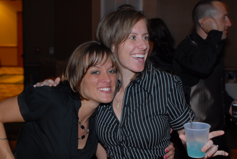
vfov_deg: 22.7
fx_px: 396
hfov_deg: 33.4
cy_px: 80
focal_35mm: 60
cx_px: 118
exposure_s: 1/15
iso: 400
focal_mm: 40
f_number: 4.5
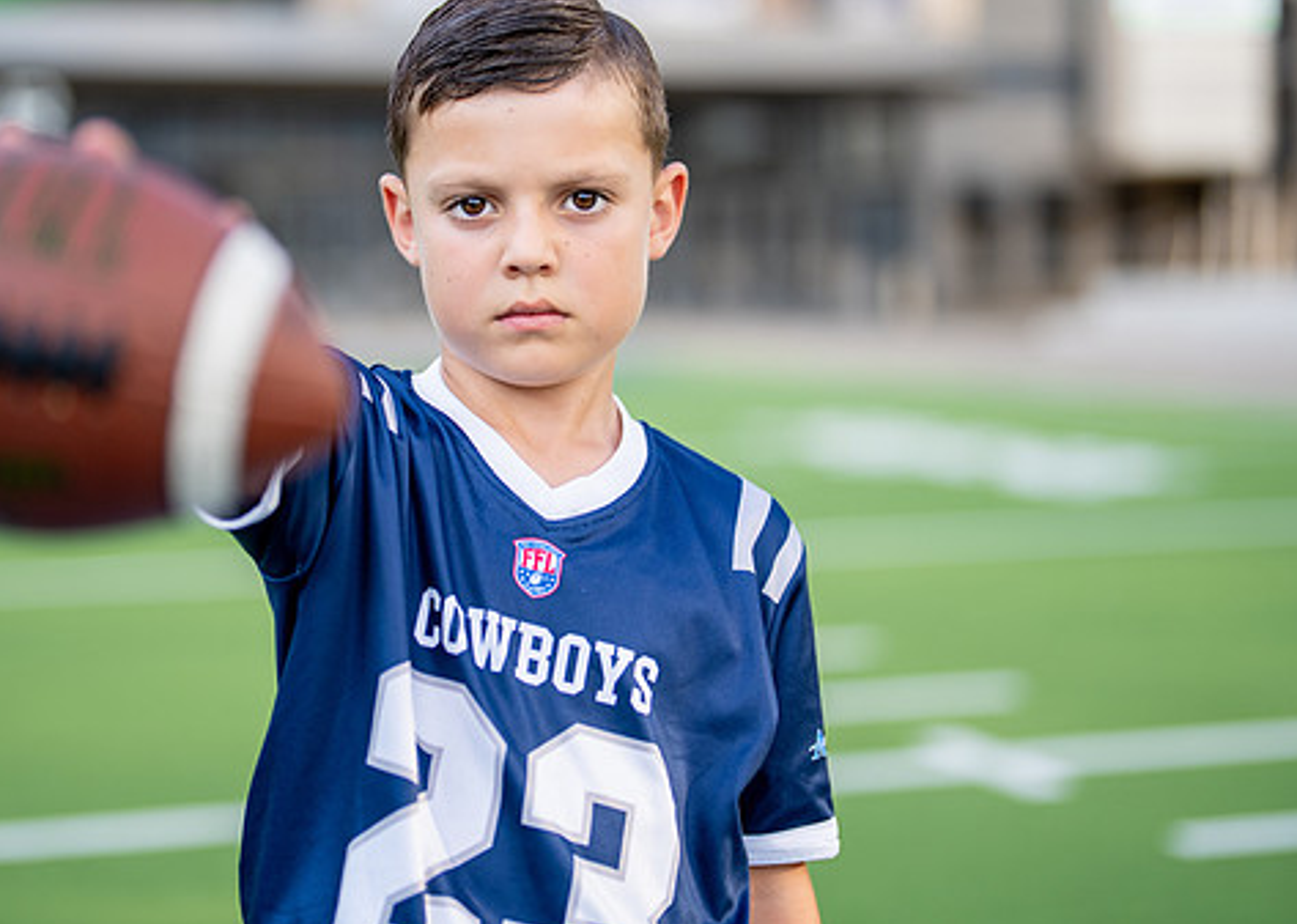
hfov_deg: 26.8
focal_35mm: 74
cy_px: 381
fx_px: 2724
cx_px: 568
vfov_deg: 19.2
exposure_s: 1/2000
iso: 100
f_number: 1.2
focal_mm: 50
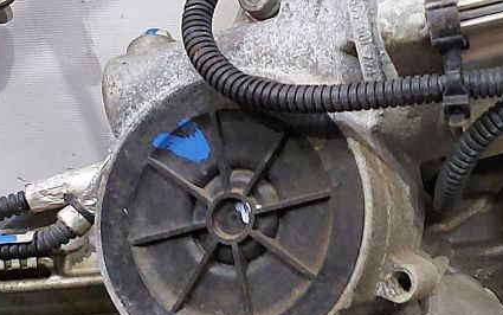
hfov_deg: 21.6
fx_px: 1138
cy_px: 8
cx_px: 713
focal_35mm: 83
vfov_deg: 15.5
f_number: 1.8
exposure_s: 1/50
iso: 200
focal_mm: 5.23
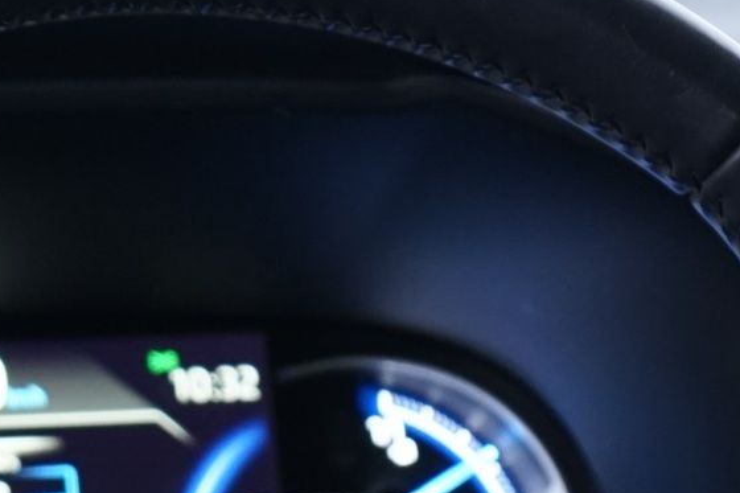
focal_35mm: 183
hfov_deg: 11.2
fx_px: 3760
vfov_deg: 7.3
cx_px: 575
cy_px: 851
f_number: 4.5
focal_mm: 41
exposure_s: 1/10
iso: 1250
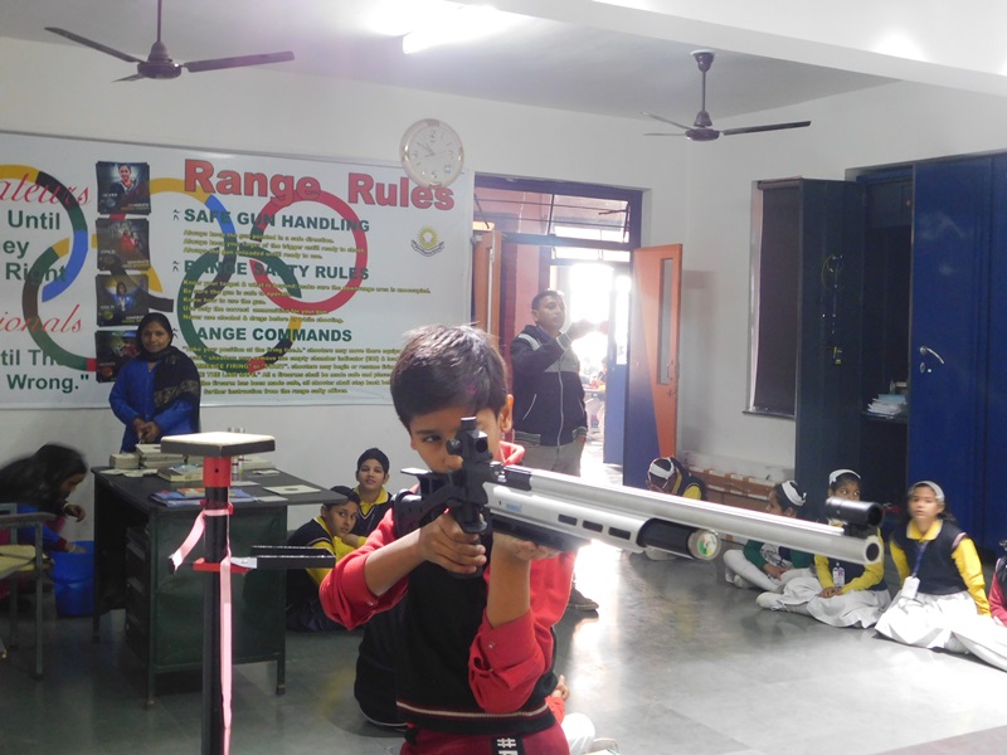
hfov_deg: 46.8
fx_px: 1164
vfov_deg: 36.0
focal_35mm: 40
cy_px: 378
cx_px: 504
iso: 400
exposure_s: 1/13
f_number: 3.6
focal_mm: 7.1
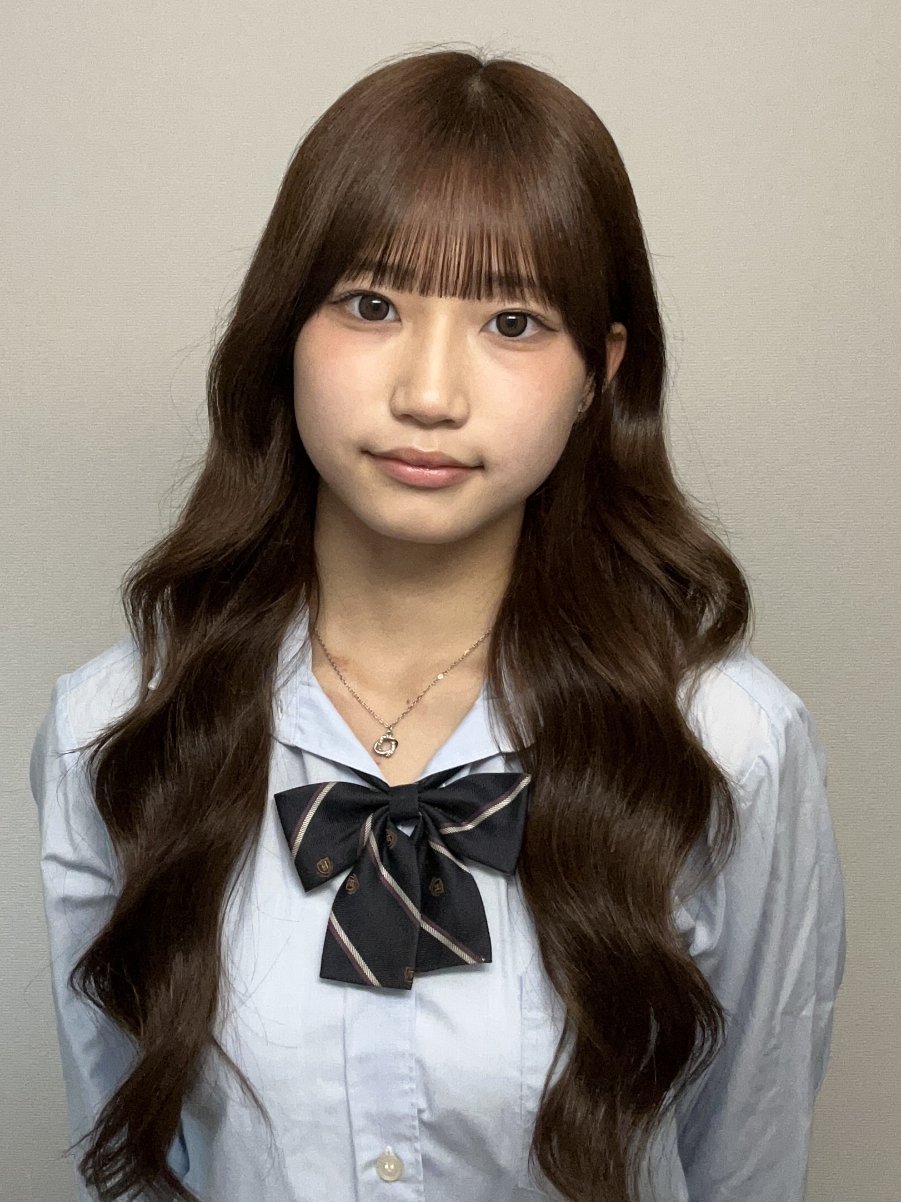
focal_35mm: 30
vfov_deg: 60.0
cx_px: 450
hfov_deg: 46.8
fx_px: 1041
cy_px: 601
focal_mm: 2.69
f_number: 1.9
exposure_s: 1/60
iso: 200
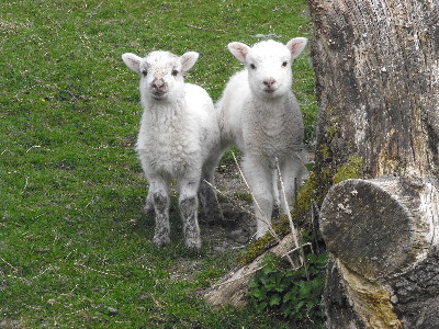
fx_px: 1420
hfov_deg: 17.6
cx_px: 220
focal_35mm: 112
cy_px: 164
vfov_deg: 13.2
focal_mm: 18.6
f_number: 5.9
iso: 64
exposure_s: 1/200
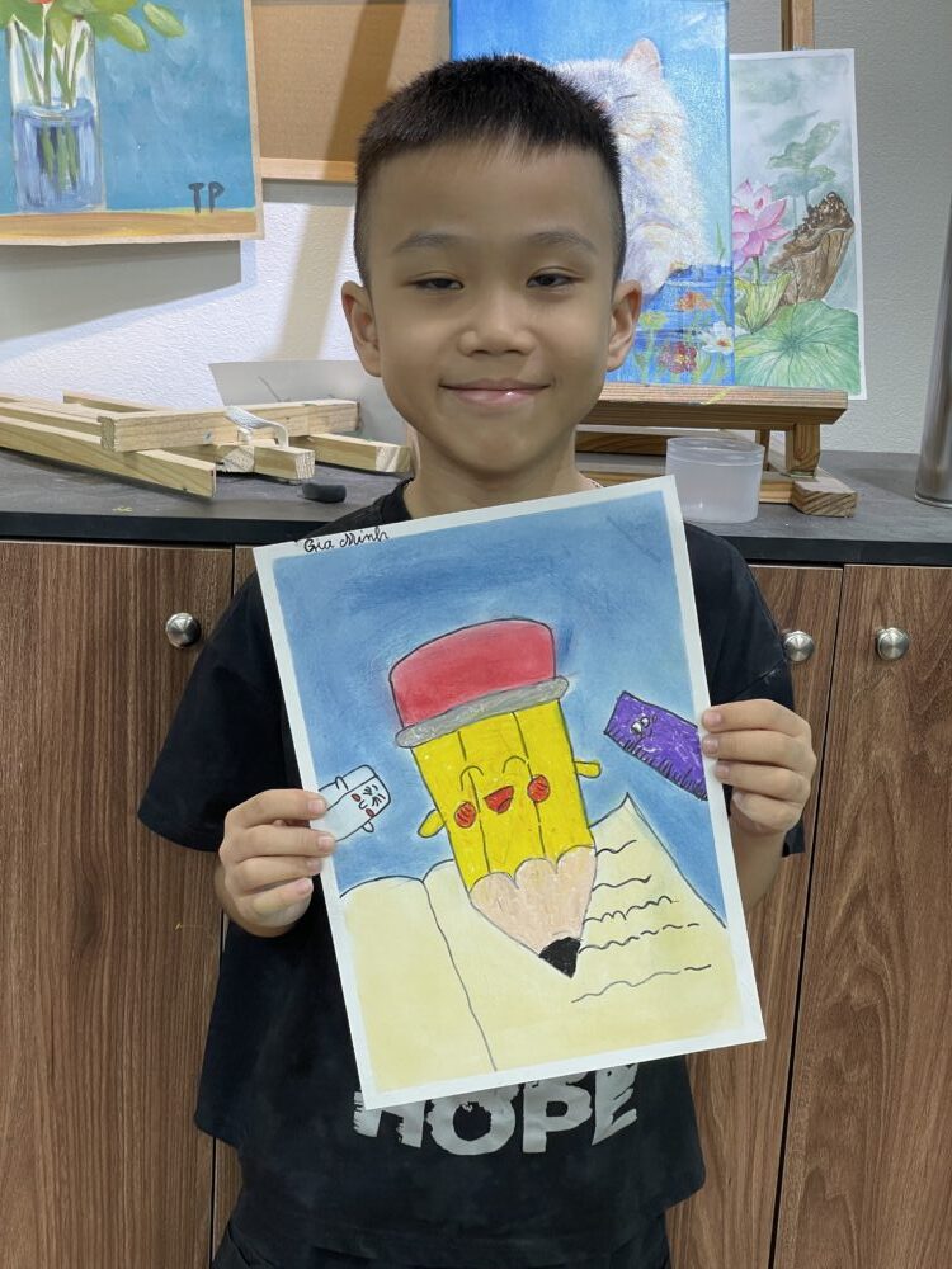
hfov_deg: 28.0
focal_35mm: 52
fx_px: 1907
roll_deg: -3.2
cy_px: 634
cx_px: 476
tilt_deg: -13.9
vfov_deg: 36.8
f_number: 2
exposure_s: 1/100
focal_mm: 6
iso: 125
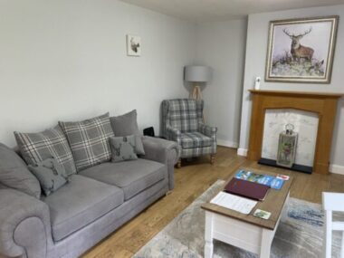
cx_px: 172
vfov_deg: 53.1
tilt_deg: -12.8
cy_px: 129
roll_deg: -0.4
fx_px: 258
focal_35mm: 26
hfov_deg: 67.3
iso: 125
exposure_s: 1/50
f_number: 1.6
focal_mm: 4.2
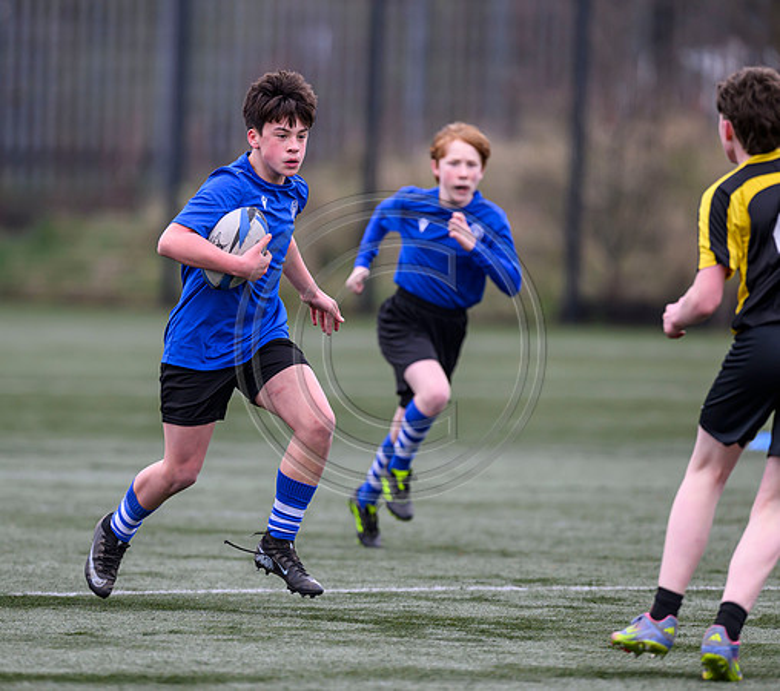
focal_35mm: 506
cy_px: 356
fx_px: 12187
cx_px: 239
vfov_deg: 3.2
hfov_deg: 3.7
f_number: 3.5
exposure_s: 1/1600
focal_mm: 400
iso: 500
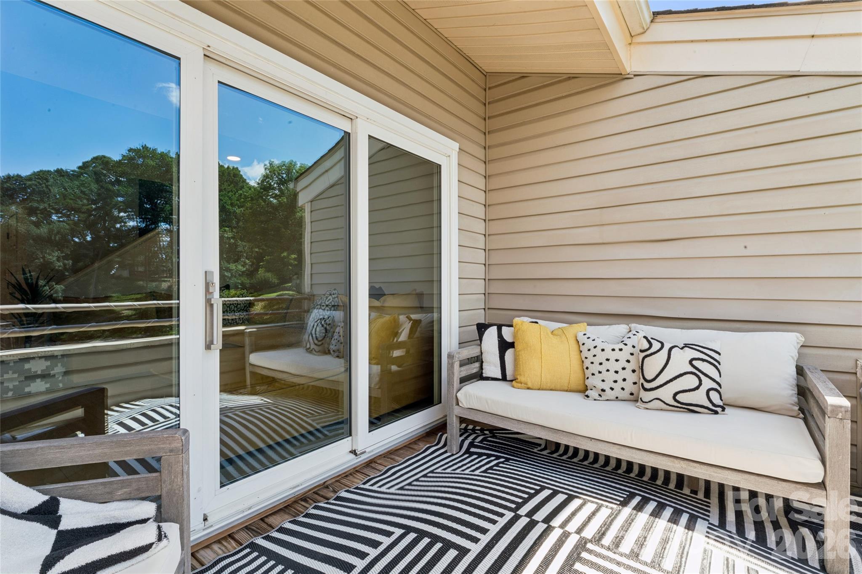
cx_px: 431
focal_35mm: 16
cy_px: 287
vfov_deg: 72.4
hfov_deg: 95.3
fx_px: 393
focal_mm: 16.4
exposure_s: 1/8
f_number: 22
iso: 100
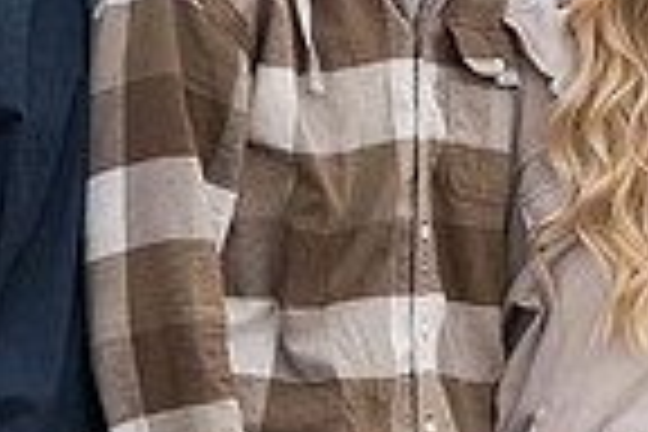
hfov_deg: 7.3
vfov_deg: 4.9
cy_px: 2
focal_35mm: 281
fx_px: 5058
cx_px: 702
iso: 200
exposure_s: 1/250
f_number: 2.8
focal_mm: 70
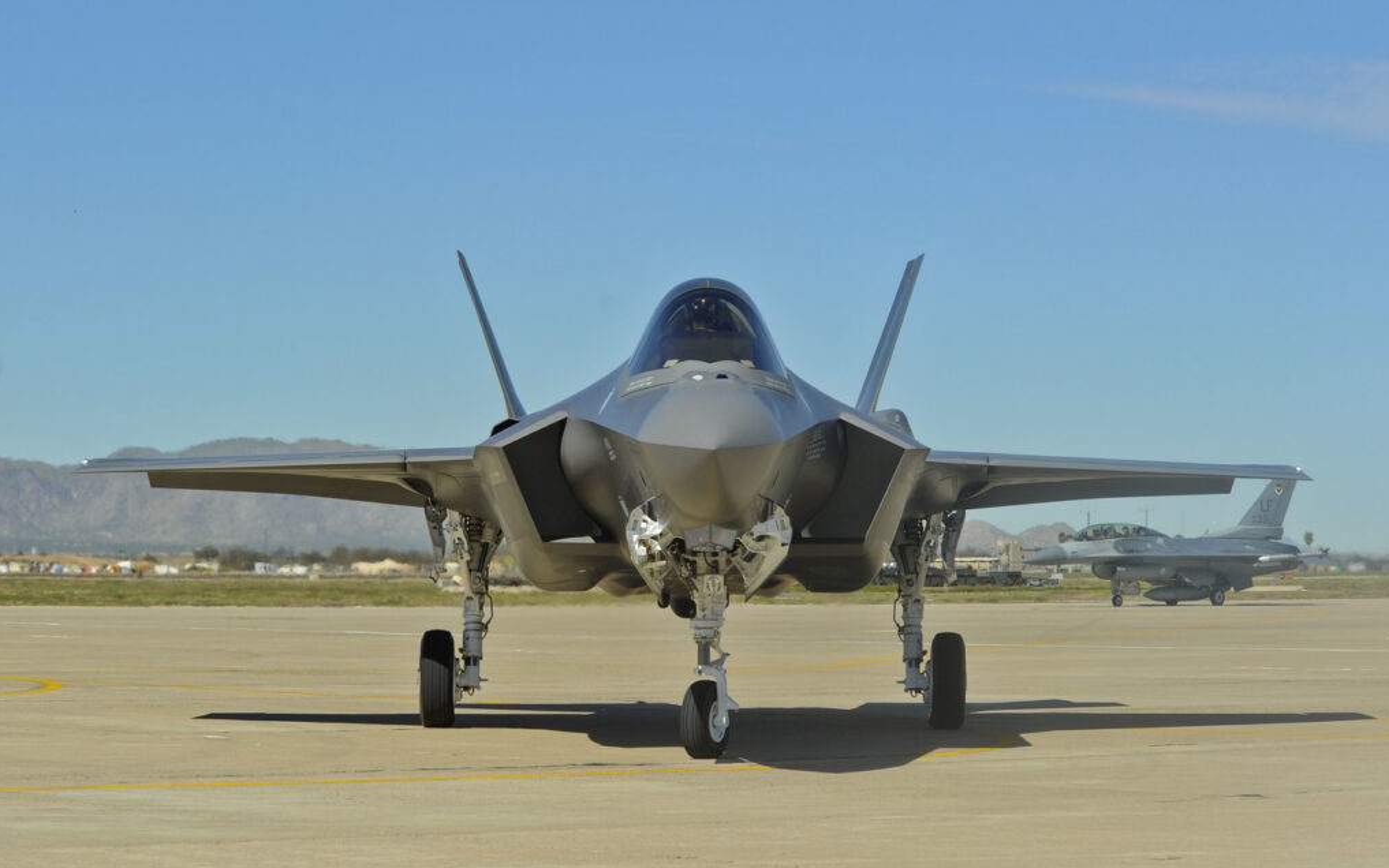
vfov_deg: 15.9
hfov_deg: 25.2
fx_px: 3105
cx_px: 695
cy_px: 440
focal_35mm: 82
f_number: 9
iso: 250
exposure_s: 1/640
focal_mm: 80
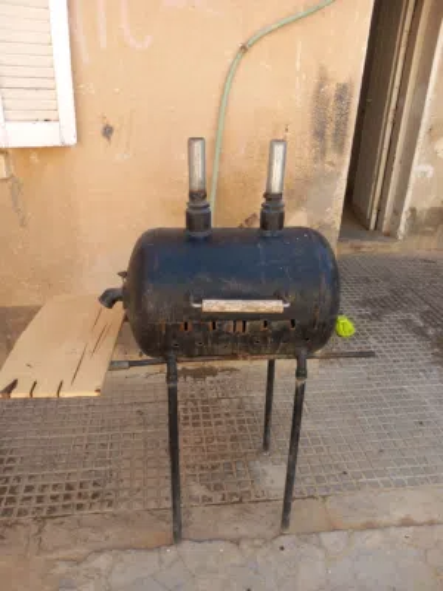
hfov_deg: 51.4
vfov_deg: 65.3
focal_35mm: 27
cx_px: 222
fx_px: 461
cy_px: 296
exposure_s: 1/101
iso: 20
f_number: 1.8
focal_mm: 4
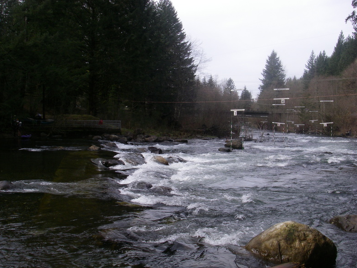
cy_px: 131
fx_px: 402
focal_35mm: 39
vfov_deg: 36.8
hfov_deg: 47.8
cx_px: 178
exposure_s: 1/200
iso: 64
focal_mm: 6.3
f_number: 6.6
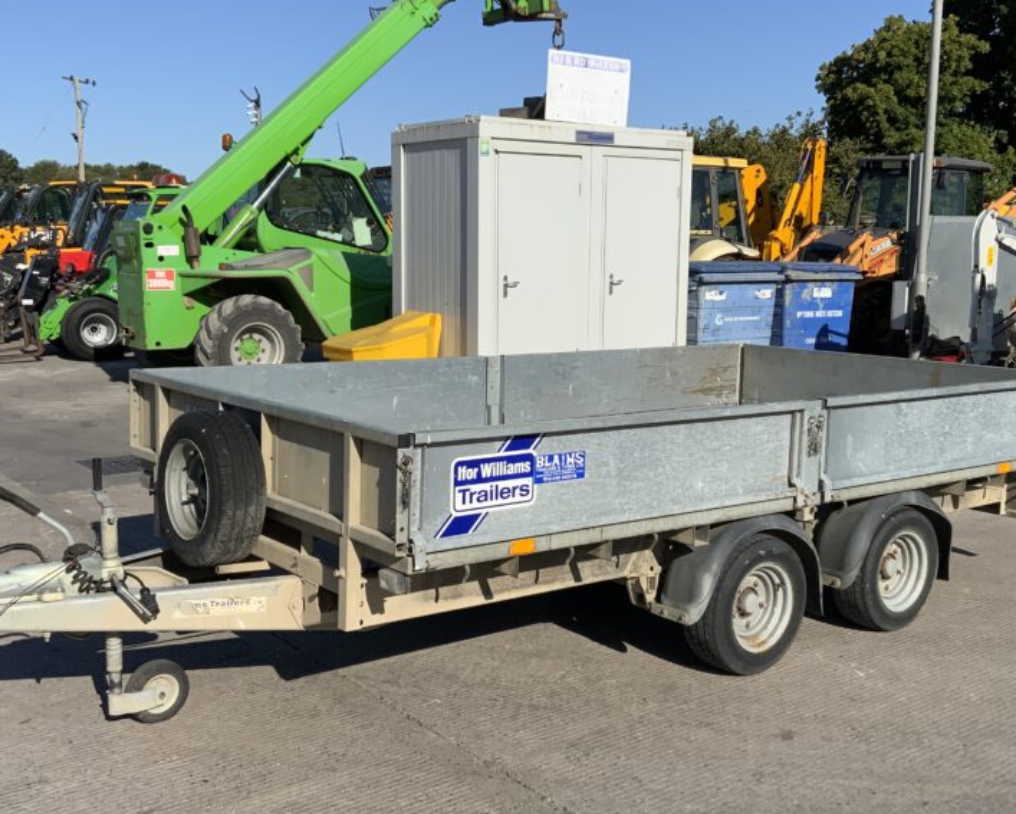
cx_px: 513
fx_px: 1233
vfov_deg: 36.5
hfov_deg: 44.8
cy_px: 417
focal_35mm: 41
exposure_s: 1/2801
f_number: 1.8
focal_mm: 3
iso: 20
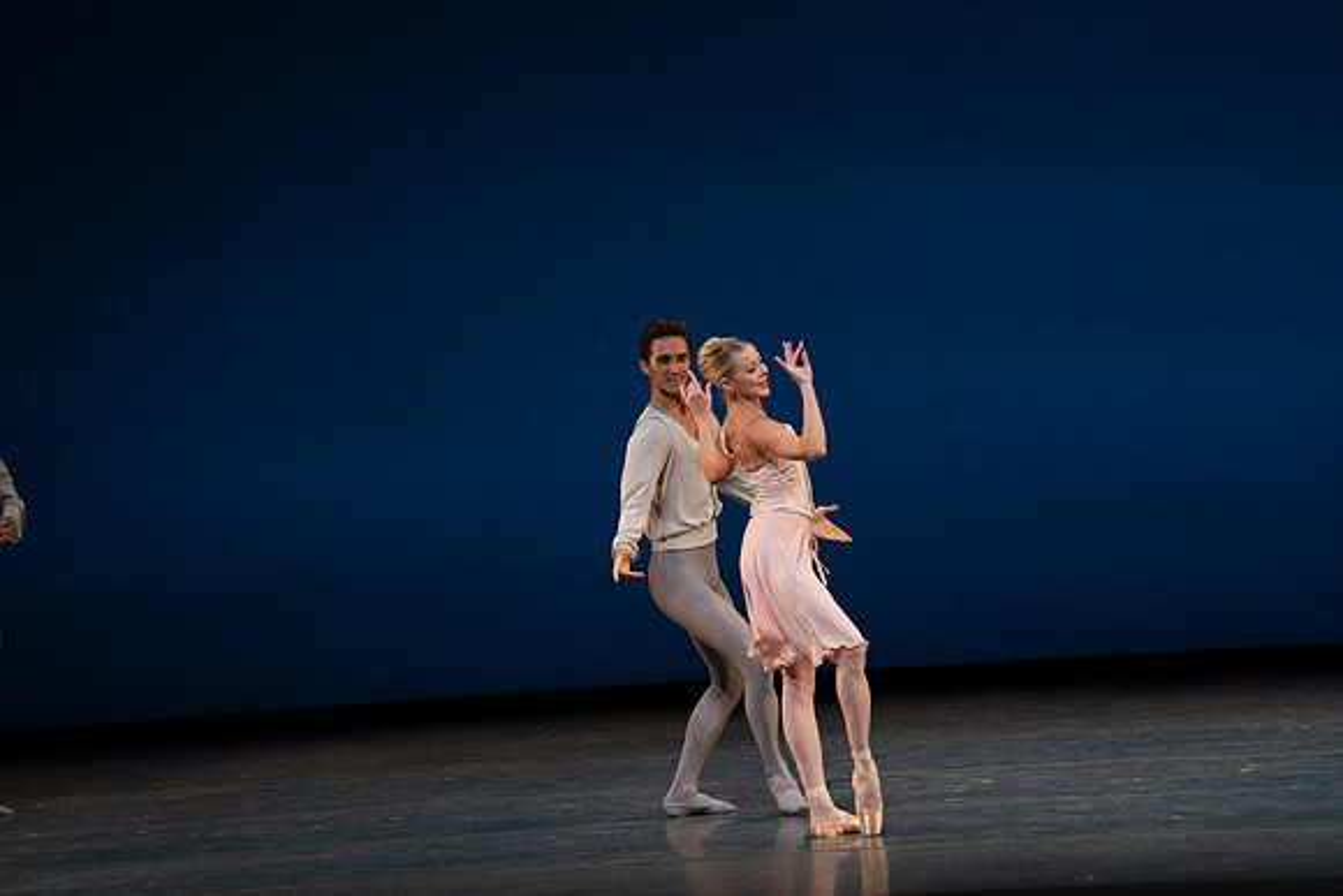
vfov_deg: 7.0
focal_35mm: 197
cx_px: 672
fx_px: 7351
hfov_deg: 10.4
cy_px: 448
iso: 3200
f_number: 8
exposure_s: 1/500
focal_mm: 197
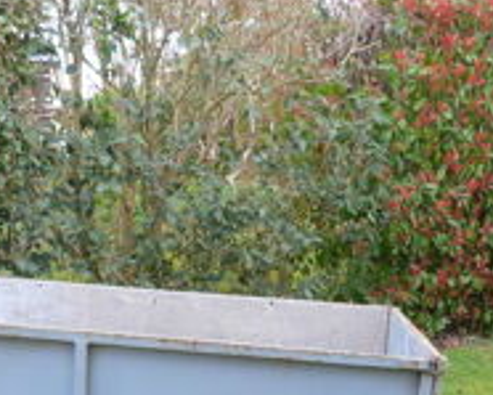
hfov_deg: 30.0
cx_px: 262
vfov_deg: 22.4
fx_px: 920
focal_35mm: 63
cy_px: 472
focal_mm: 4.5
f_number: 2.8
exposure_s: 1/50
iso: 100
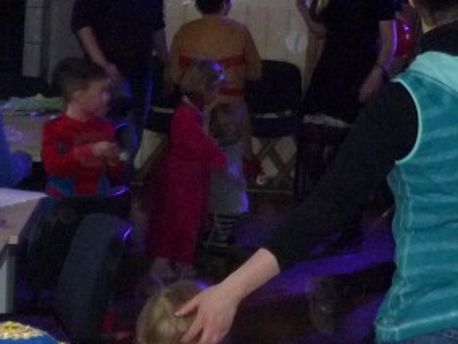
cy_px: 195
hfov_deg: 15.2
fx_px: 1720
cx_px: 232
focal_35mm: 130
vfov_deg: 11.4
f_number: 3.7
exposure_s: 1/30
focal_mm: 6
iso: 400
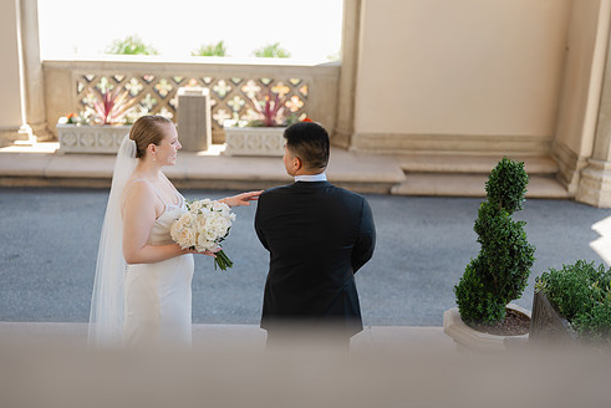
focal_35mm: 54
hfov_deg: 36.8
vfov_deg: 25.1
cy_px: 200
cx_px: 265
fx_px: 917
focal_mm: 55
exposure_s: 1/250
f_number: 1.7
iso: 80
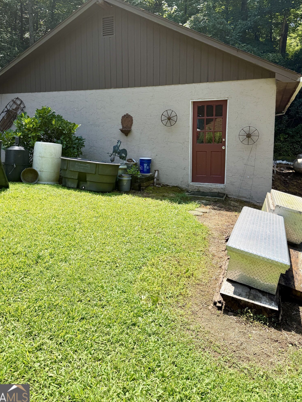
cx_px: 135
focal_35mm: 28
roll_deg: +0.4
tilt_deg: -6.5
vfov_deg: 63.2
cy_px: 173
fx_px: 326
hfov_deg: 49.7
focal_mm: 6.76
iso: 80
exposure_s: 1/1901
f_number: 1.78
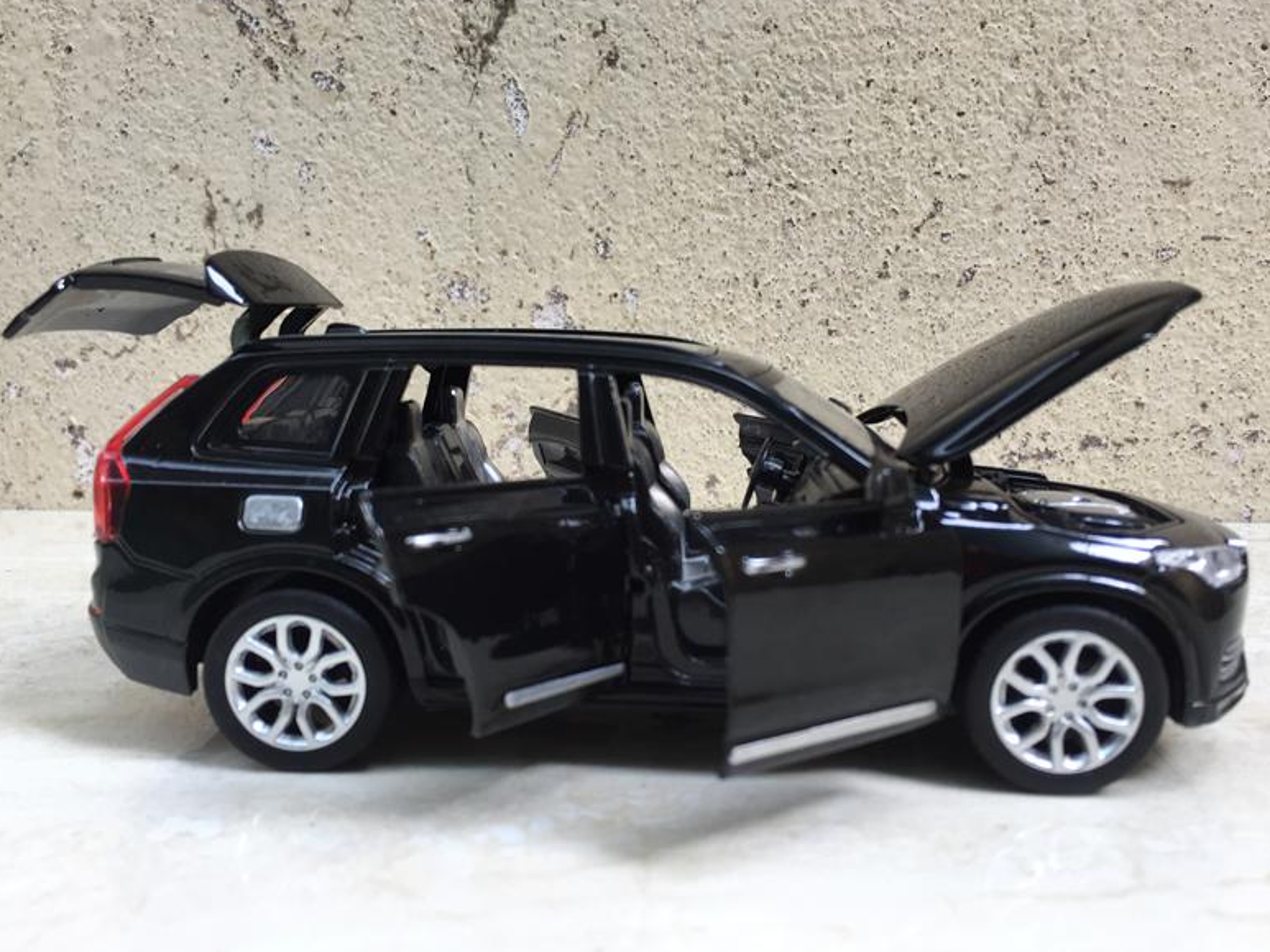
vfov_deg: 46.8
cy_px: 469
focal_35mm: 30
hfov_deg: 60.0
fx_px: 1101
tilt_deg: -9.3
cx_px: 646
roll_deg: -1.0
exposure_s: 1/100
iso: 32
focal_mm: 4.15
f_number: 2.2
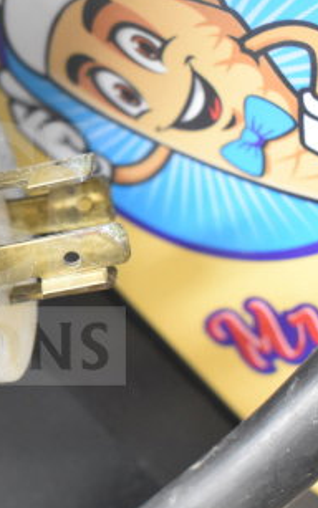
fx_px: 1137
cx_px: -61
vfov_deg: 25.2
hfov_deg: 15.4
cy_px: 254
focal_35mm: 82
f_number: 4
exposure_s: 1/40
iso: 2500
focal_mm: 27
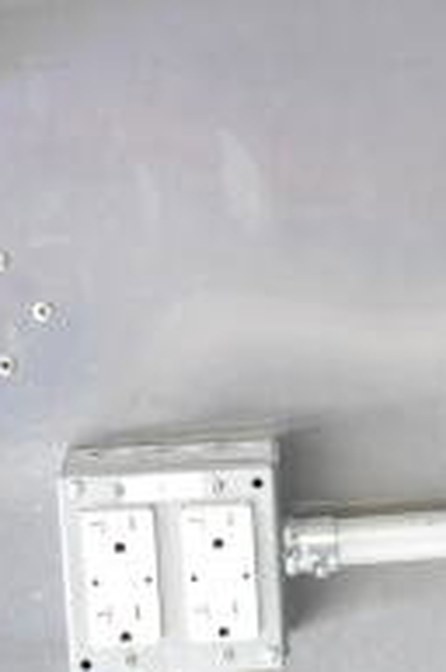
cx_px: 909
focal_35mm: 152
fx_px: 2835
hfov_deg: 8.5
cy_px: 594
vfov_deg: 13.4
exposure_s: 1/100
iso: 1600
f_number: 5
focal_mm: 32
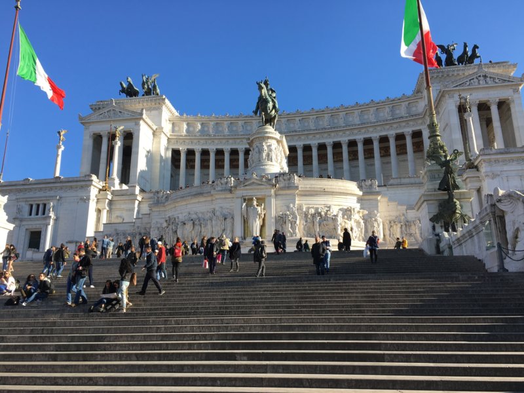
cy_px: 196
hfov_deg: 61.7
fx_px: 439
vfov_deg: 48.2
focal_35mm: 29
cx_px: 262
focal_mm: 4.15
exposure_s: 1/657
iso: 25
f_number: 2.2
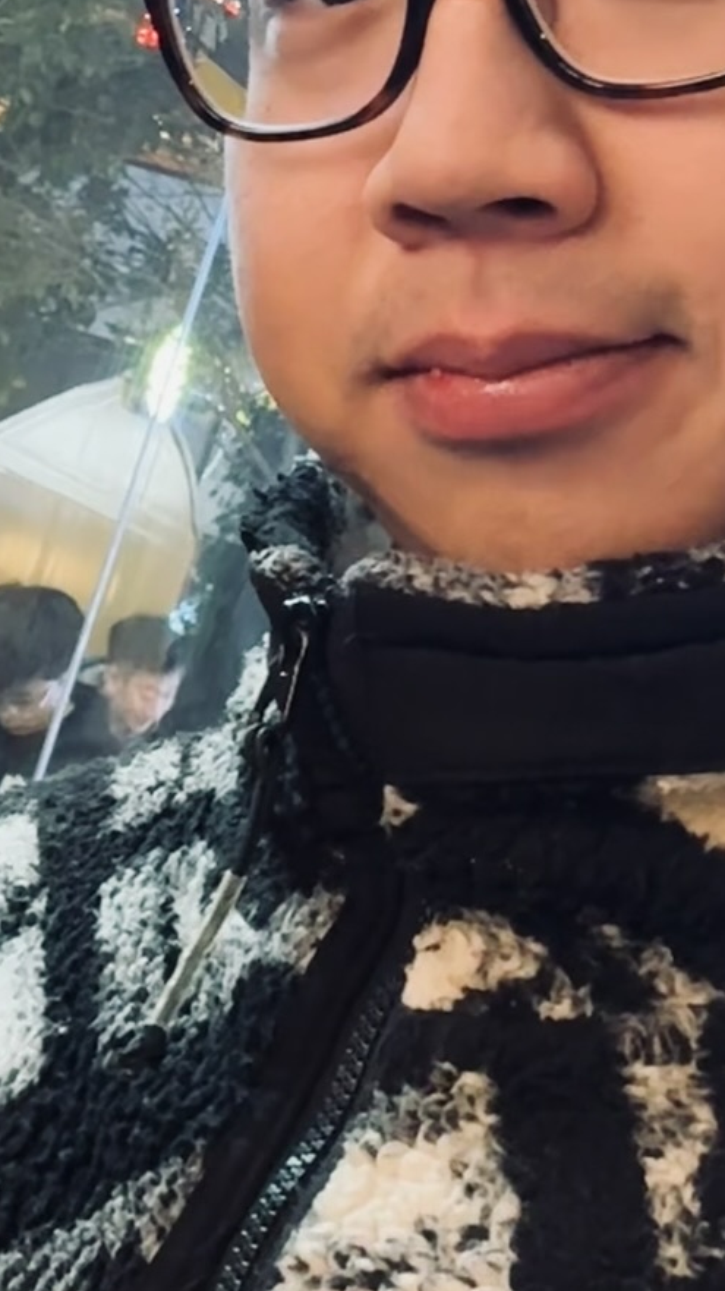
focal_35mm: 76
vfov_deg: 27.5
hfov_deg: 15.7
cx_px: 76
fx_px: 2600
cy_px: 324
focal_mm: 2.69
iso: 400
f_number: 1.9
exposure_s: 1/32
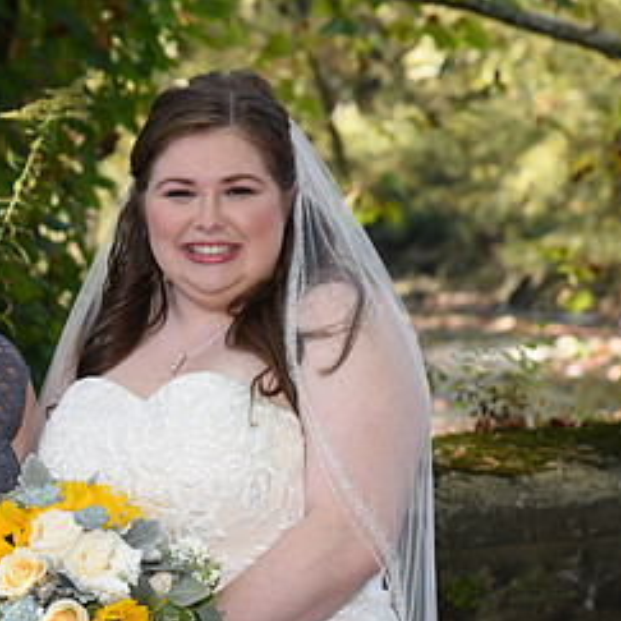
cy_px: 451
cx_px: 92
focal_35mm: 187
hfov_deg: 9.3
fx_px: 3795
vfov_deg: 9.3
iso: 640
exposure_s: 1/200
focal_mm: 92
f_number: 6.3
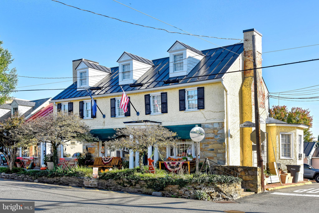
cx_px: 160
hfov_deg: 54.4
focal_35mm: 35
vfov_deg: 37.9
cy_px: 106
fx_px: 310
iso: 320
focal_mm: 35
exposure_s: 1/400
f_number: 7.1
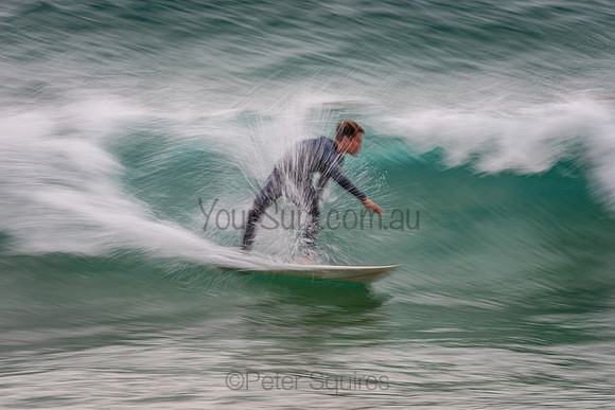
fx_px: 8543
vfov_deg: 2.8
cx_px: 308
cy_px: 205
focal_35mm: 500
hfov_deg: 4.1
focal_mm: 500
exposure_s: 1/20
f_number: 14
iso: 64
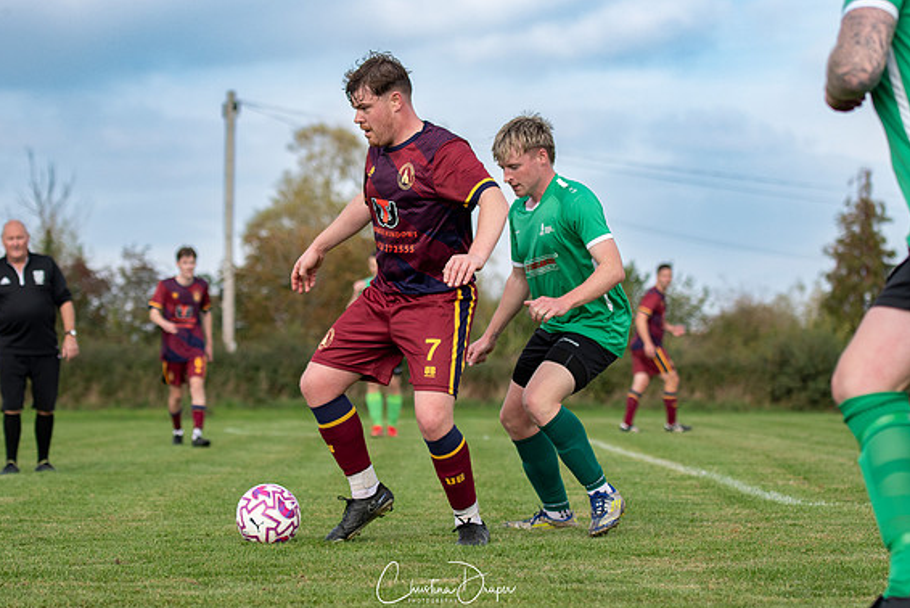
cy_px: 310
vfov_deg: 12.1
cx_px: 445
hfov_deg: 18.1
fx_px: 2858
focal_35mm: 113
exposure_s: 1/3200
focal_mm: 70
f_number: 2.8
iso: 320
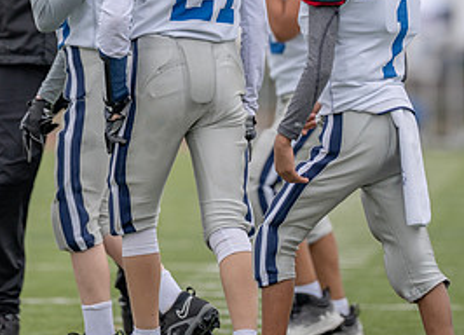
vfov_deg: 2.9
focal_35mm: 504
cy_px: -30
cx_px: 121
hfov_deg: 4.0
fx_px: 6665
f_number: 2.8
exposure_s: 1/1250
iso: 200
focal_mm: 200
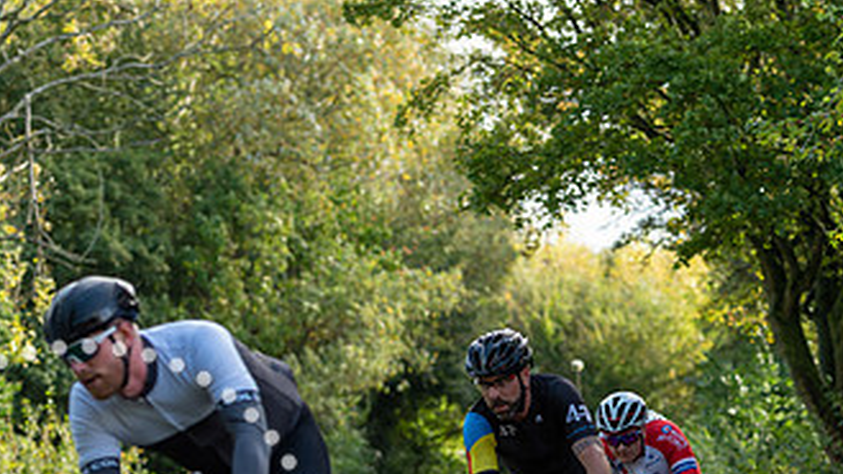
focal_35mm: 159
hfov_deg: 13.5
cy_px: 450
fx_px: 3554
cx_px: 487
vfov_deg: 7.6
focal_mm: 86
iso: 200
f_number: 3.2
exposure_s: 1/400
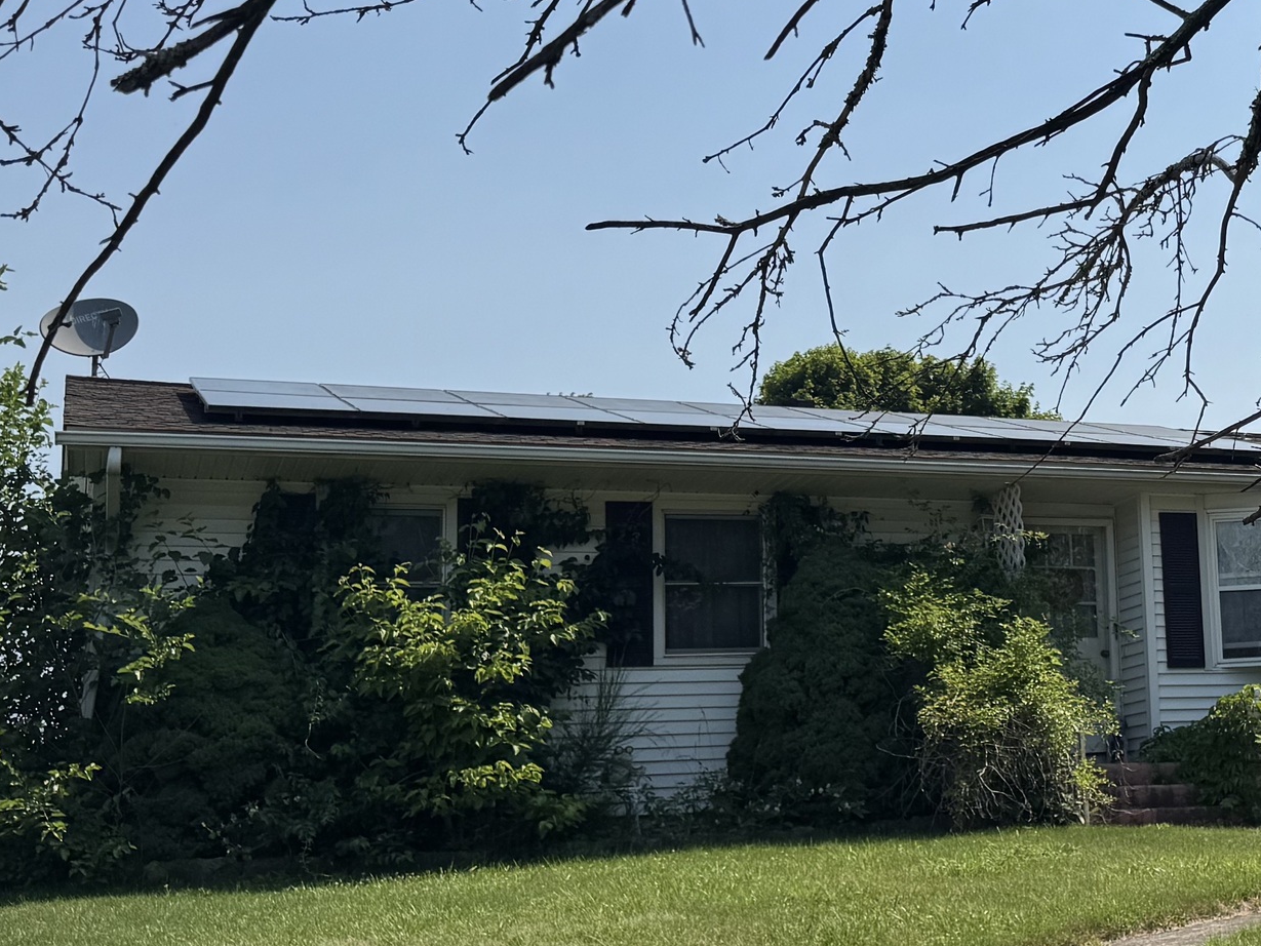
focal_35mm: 60
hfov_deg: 30.3
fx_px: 2186
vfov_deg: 24.4
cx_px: 1214
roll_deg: +3.0
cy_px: 417
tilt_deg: +11.3
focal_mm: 6.76
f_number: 1.78
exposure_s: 1/9009
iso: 80
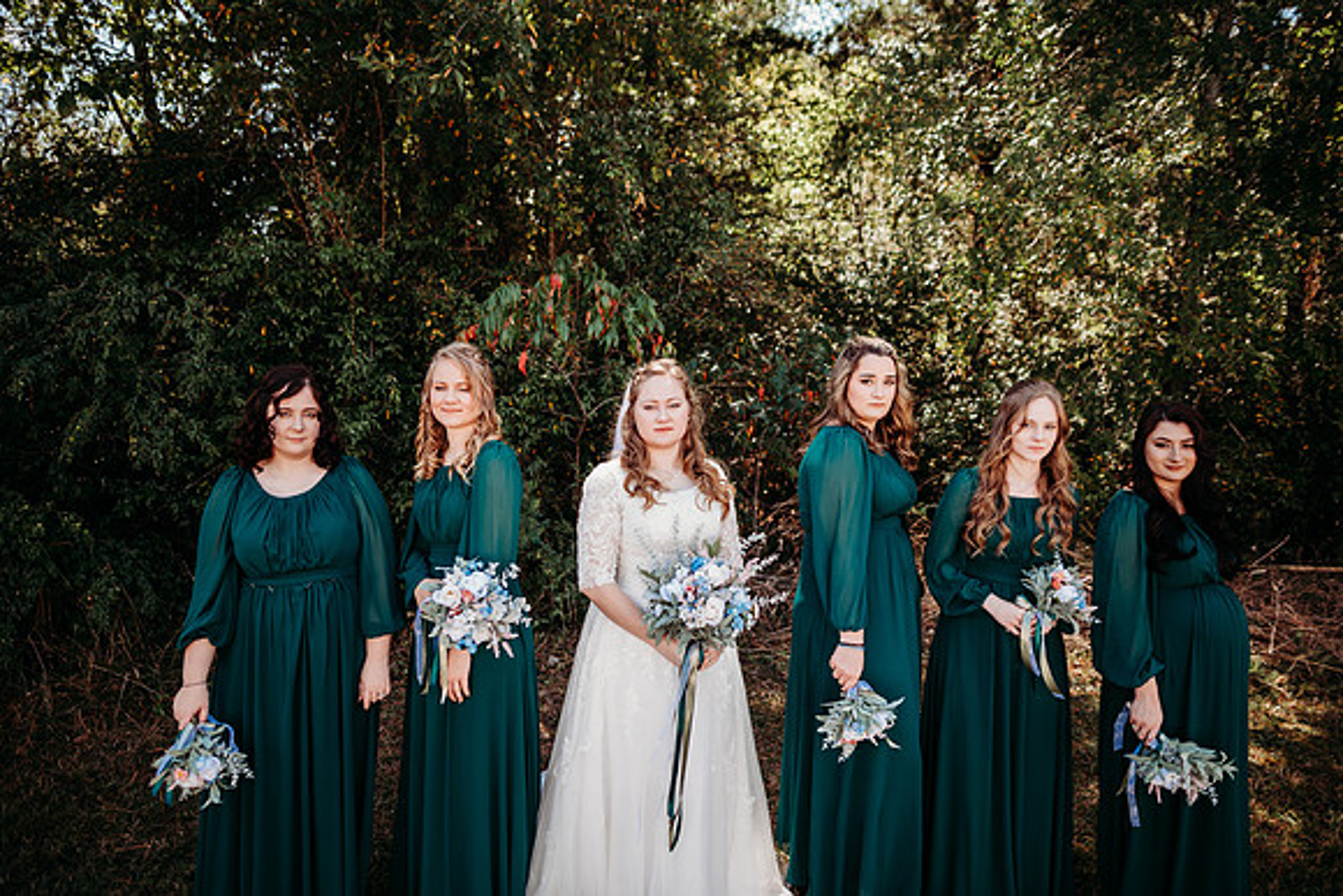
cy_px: 448
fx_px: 896
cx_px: 672
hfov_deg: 73.7
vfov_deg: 53.2
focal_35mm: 24
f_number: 2.2
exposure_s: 1/800
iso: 160
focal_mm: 24
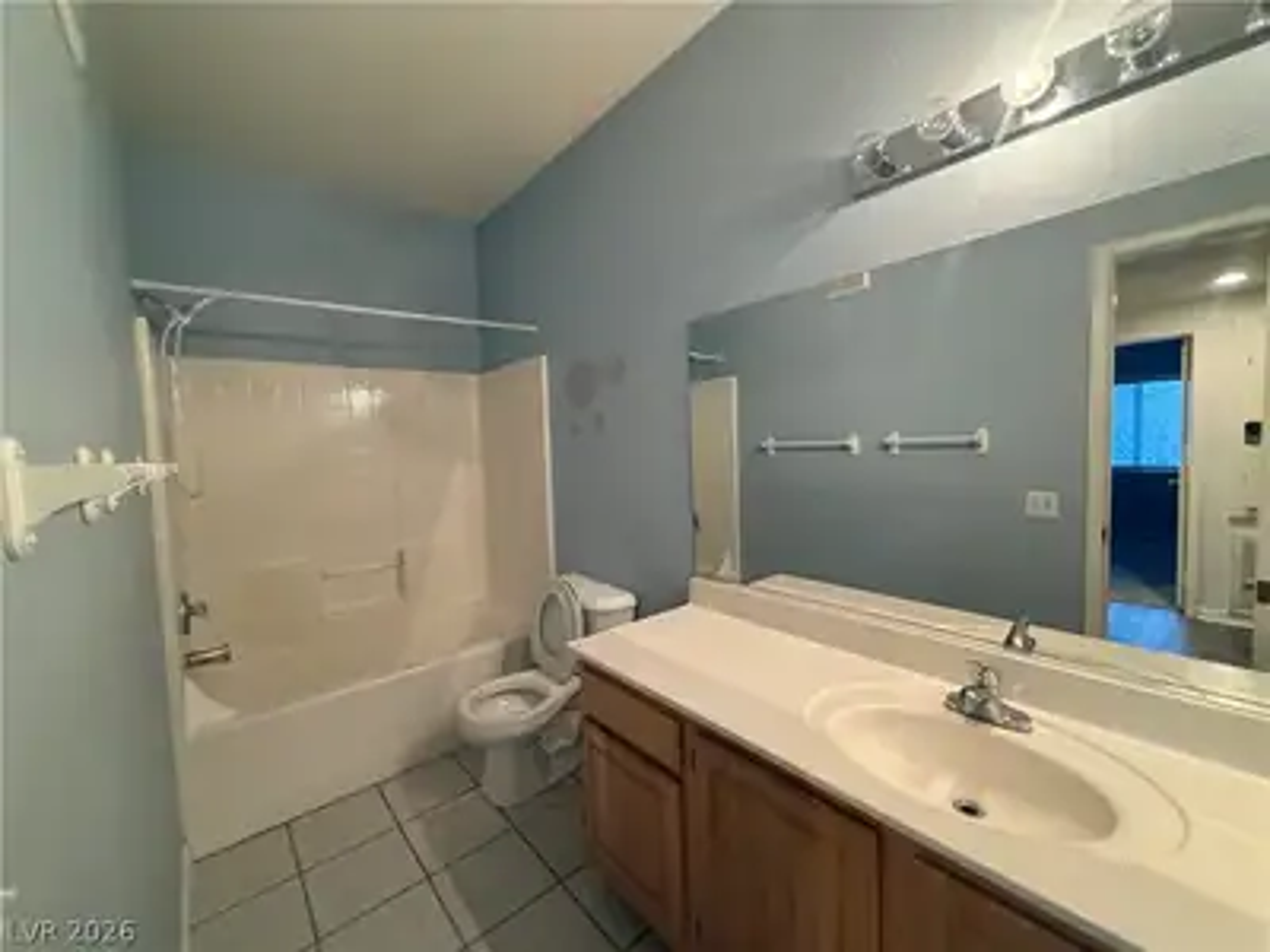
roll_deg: +2.2
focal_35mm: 14
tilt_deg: -4.0
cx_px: 635
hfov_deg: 102.1
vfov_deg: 85.7
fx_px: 514
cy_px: 476
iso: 500
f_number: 2.2
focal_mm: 2.22
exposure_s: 1/60
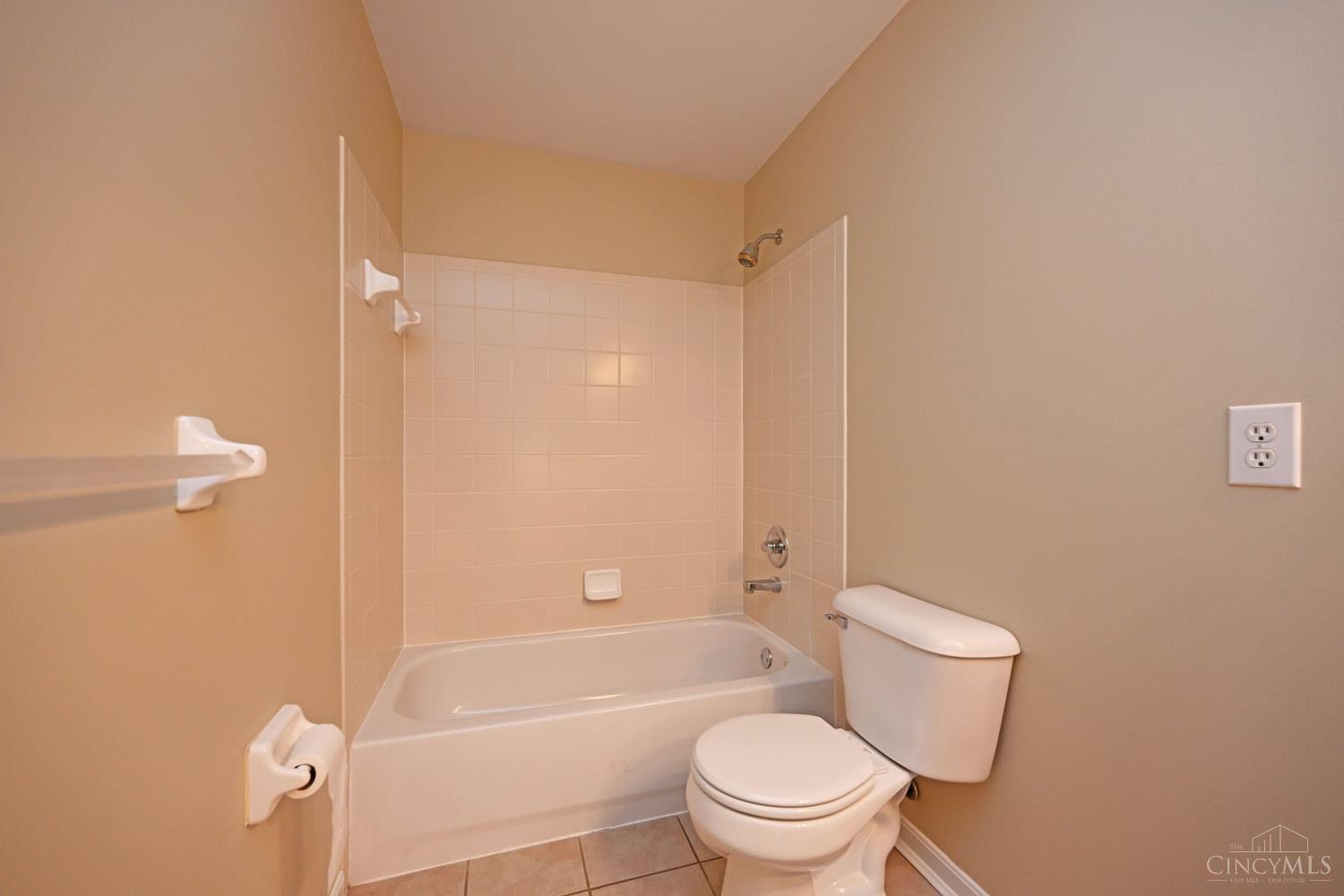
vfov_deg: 81.2
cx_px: 672
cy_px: 448
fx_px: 523
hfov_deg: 104.3
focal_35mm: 14
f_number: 4
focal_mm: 14
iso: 720
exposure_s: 1/60
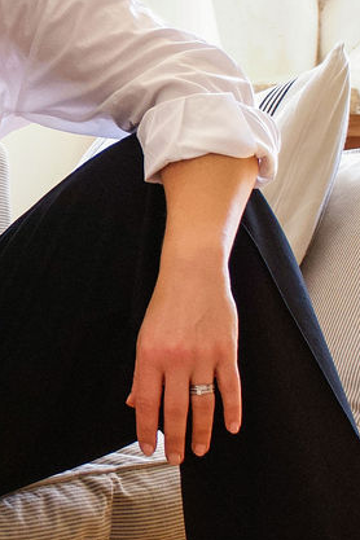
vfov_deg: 11.6
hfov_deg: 7.7
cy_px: 153
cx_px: -115
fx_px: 2655
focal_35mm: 177
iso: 1600
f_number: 4.5
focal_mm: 32
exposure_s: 1/320
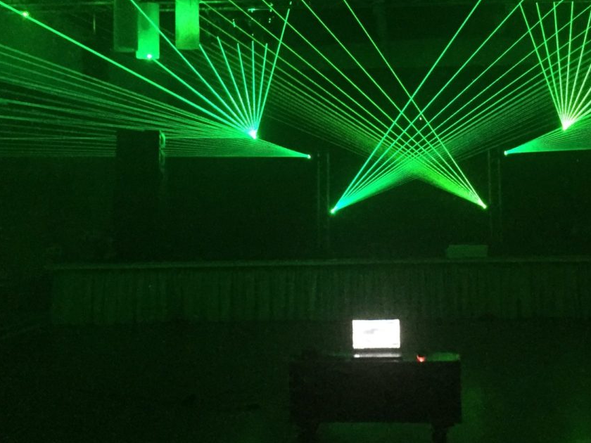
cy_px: 107
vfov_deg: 27.1
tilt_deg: +6.1
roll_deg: +0.1
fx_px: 905
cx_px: 368
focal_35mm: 53
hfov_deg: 36.0
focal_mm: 4.15
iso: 1000
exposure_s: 1/17
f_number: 2.2
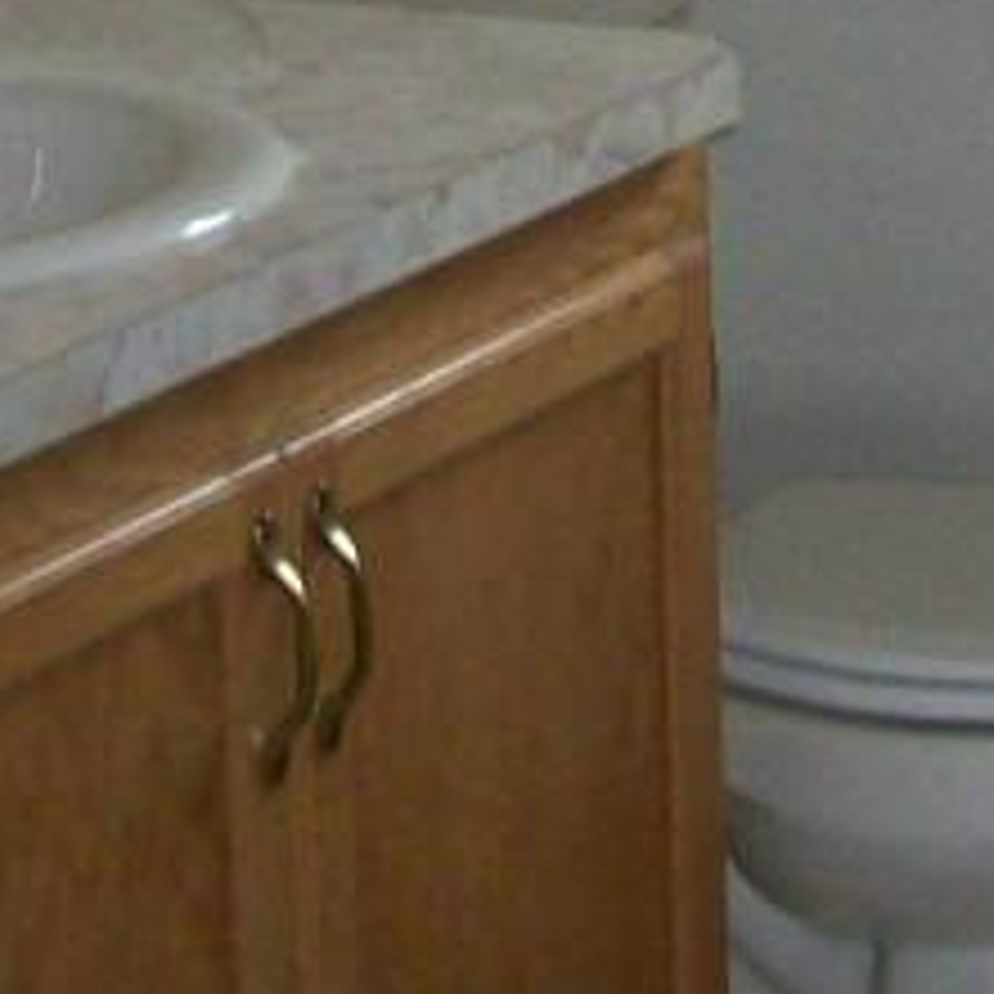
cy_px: -571
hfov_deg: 9.5
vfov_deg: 9.2
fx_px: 5978
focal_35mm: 184
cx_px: 895
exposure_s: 1/64
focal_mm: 6
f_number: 2.7
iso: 140
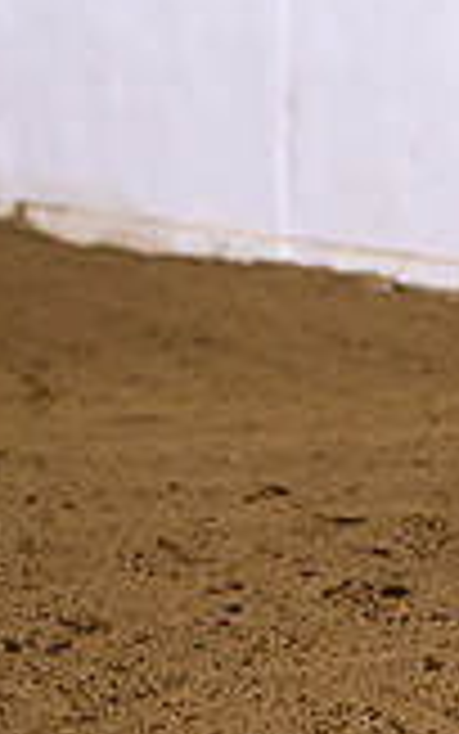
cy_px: -124
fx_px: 11258
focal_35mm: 563
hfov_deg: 2.3
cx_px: 1066
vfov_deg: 3.7
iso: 2000
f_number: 4
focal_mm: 155
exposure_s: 1/200
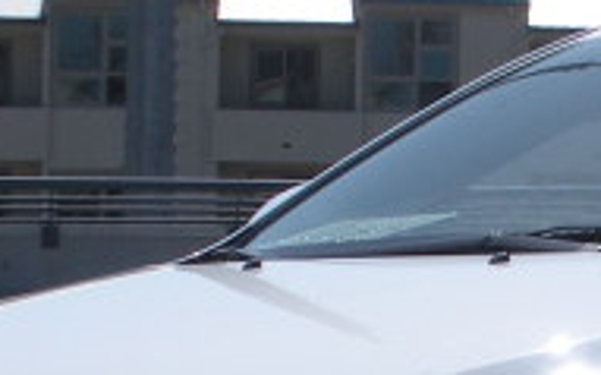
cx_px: 859
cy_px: 555
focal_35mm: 205
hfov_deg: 10.0
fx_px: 3355
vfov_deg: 6.3
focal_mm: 6.3
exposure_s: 1/500
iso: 64
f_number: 5.6
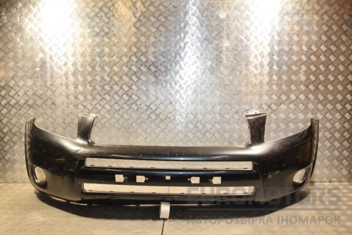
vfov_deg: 40.0
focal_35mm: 33
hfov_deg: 57.2
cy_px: 118
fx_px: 323
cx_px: 176
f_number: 6.3
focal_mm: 22
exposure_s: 1/200
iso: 800
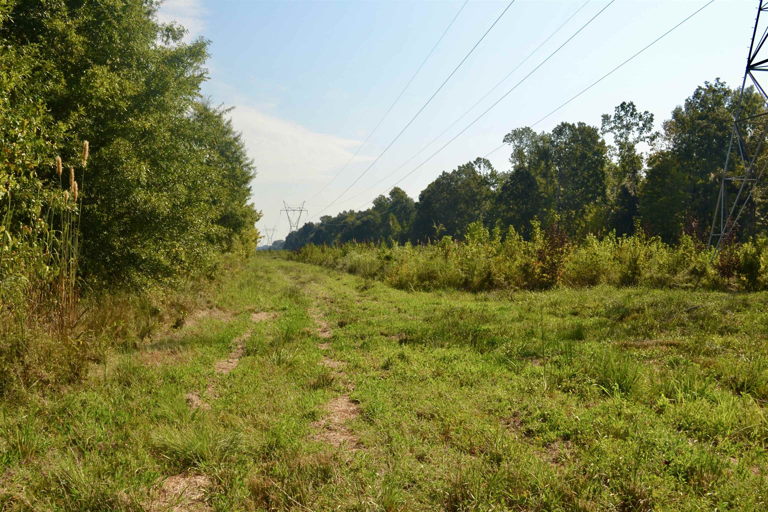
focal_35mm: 36
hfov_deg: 53.1
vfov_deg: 36.9
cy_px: 256
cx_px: 384
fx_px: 768
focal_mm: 24
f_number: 10
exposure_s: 1/200
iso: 100
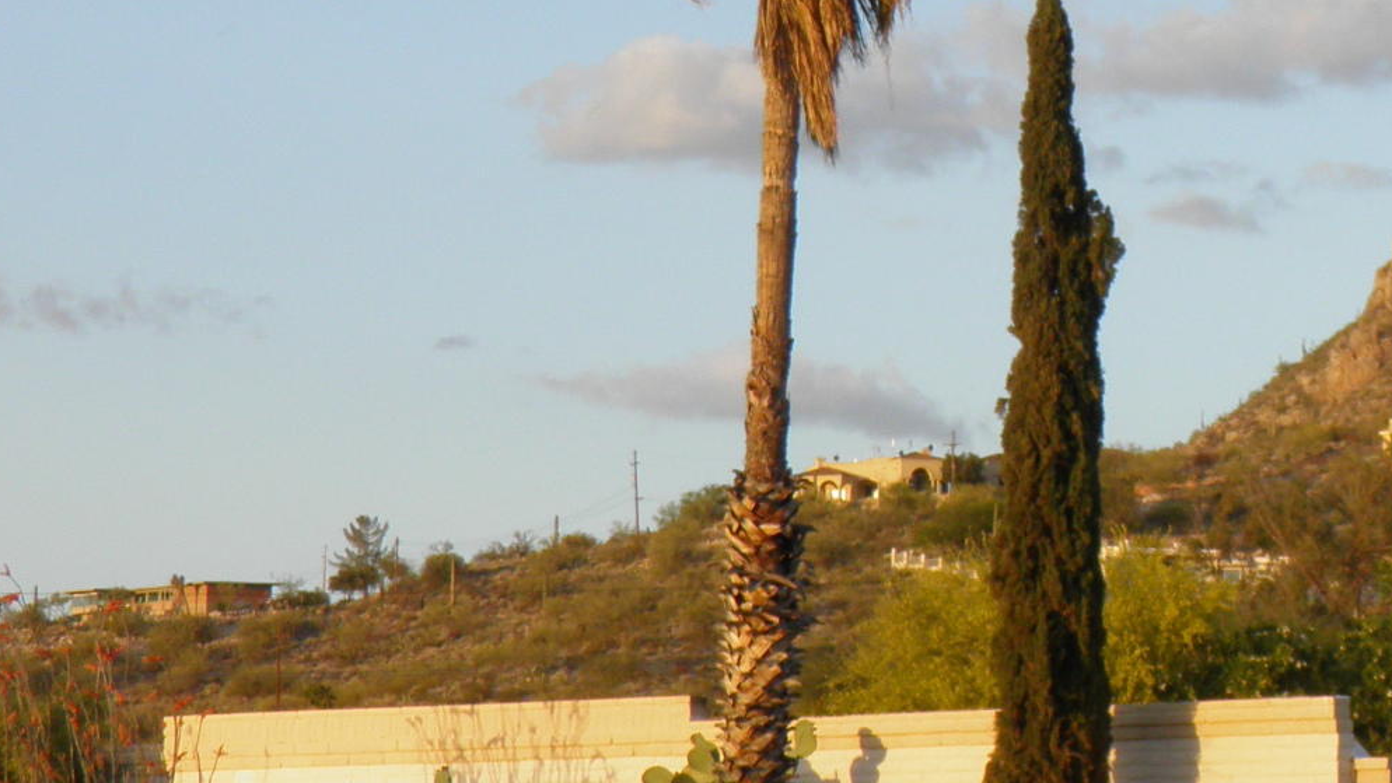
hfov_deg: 12.2
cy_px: 122
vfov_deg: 7.0
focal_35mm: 174
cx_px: 1486
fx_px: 6422
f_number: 5.3
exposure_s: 1/80
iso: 50
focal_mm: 11.2
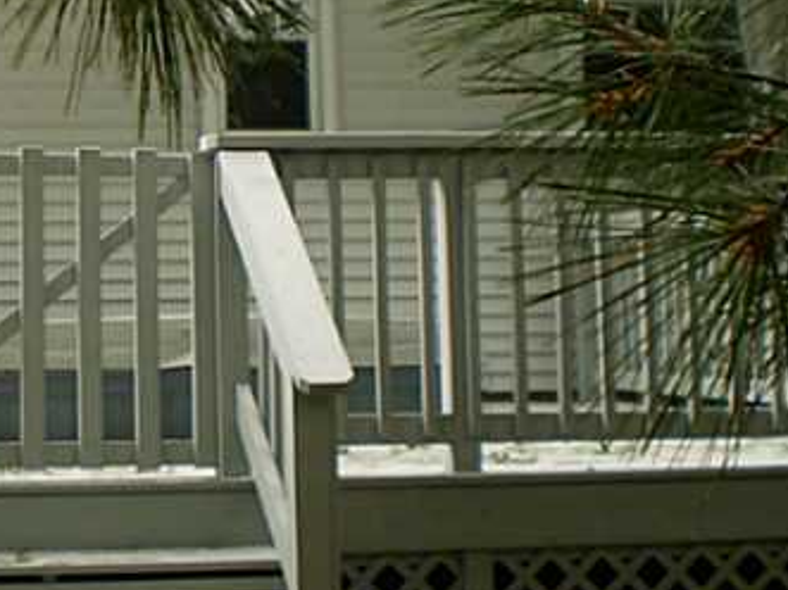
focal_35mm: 87
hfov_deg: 21.7
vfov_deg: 16.8
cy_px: 81
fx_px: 1980
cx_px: 5
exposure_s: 1/100
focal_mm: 6.3
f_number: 3.1
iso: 64
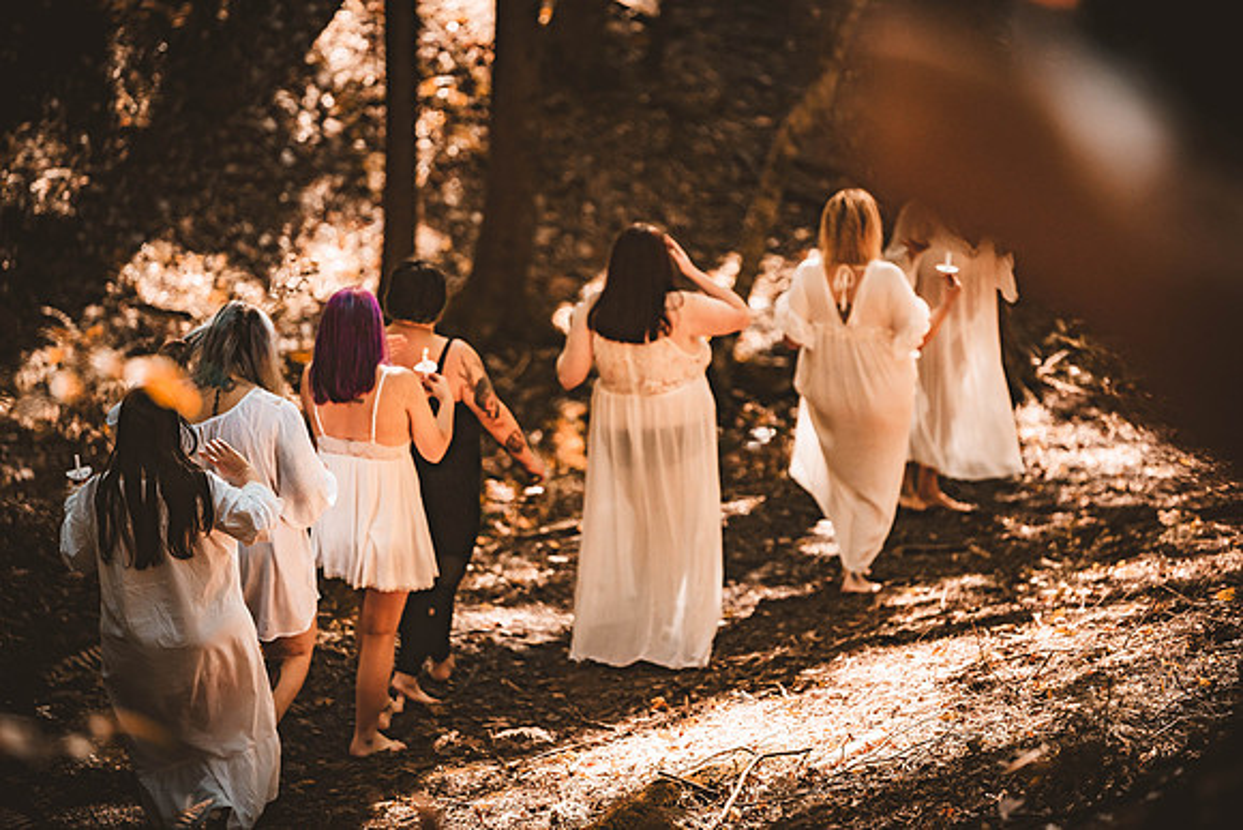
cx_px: 622
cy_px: 415
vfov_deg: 7.9
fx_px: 6043
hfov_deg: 11.7
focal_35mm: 175
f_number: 2.8
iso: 640
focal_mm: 175
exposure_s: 1/800
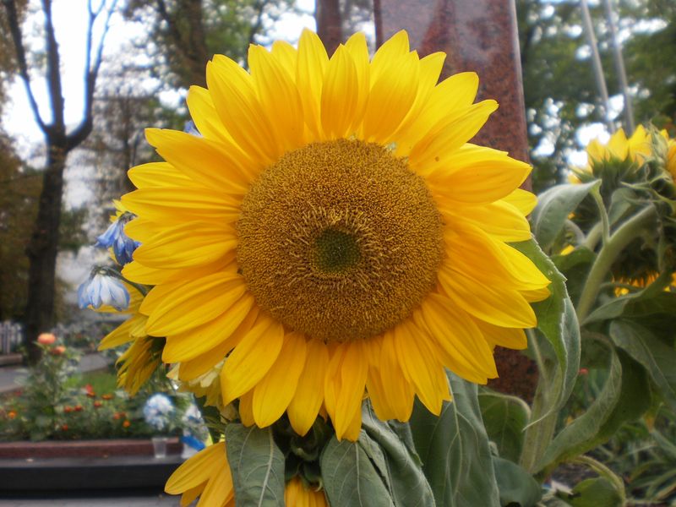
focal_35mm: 38
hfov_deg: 49.0
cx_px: 338
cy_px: 254
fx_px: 742
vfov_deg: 37.7
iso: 100
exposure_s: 1/250
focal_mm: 6.3
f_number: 3.1
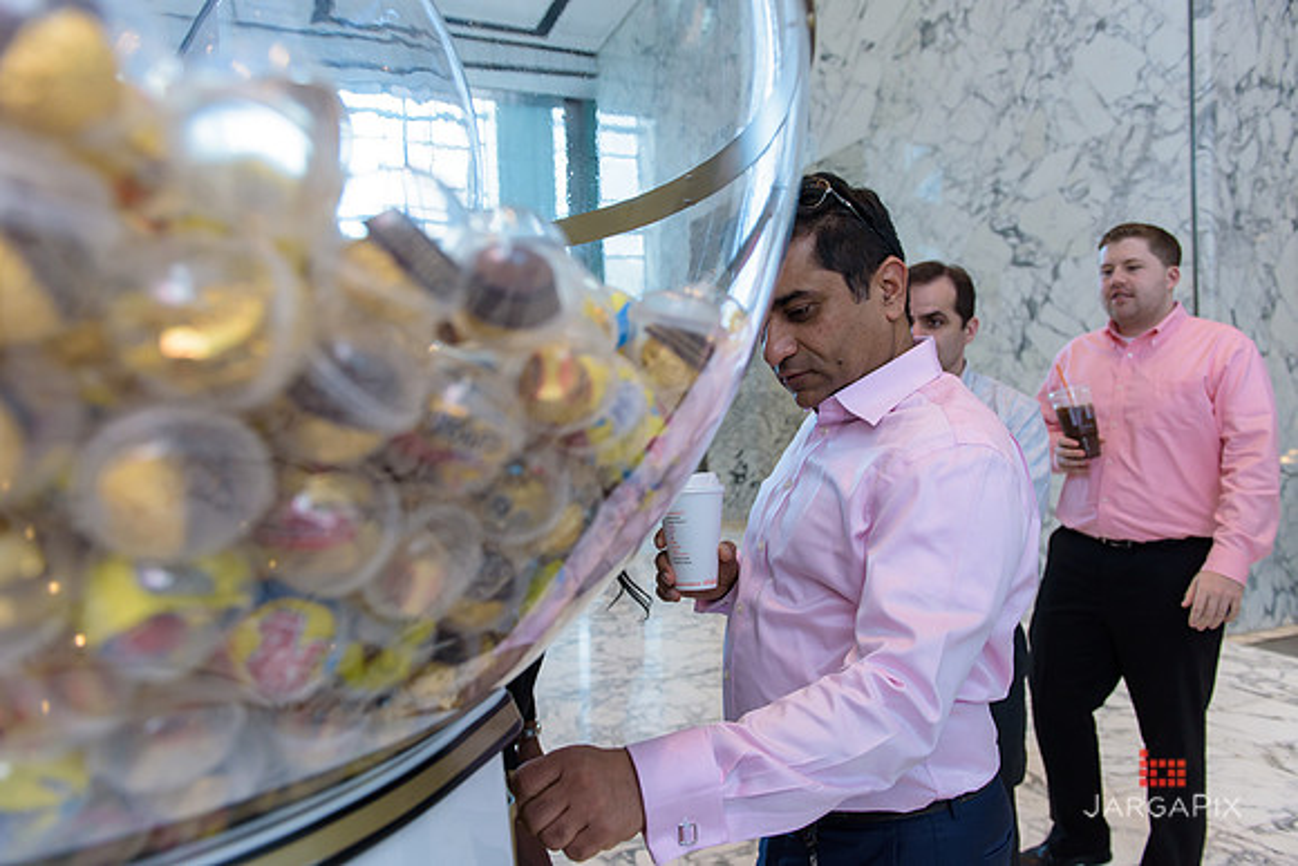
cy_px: 433
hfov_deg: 73.7
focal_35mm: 24
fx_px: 865
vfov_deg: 53.2
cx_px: 649
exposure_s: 1/200
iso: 800
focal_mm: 24
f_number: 3.2
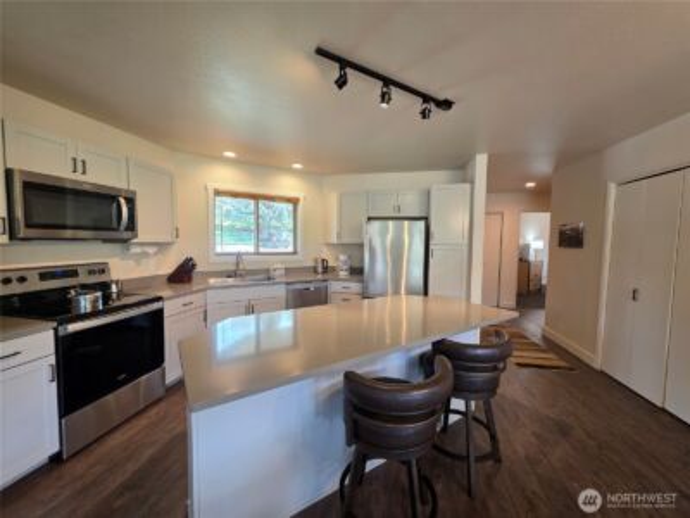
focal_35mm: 13
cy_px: 259
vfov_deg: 89.9
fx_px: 259
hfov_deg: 106.2
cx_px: 345
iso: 160
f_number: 1.9
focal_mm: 2.2
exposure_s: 1/120
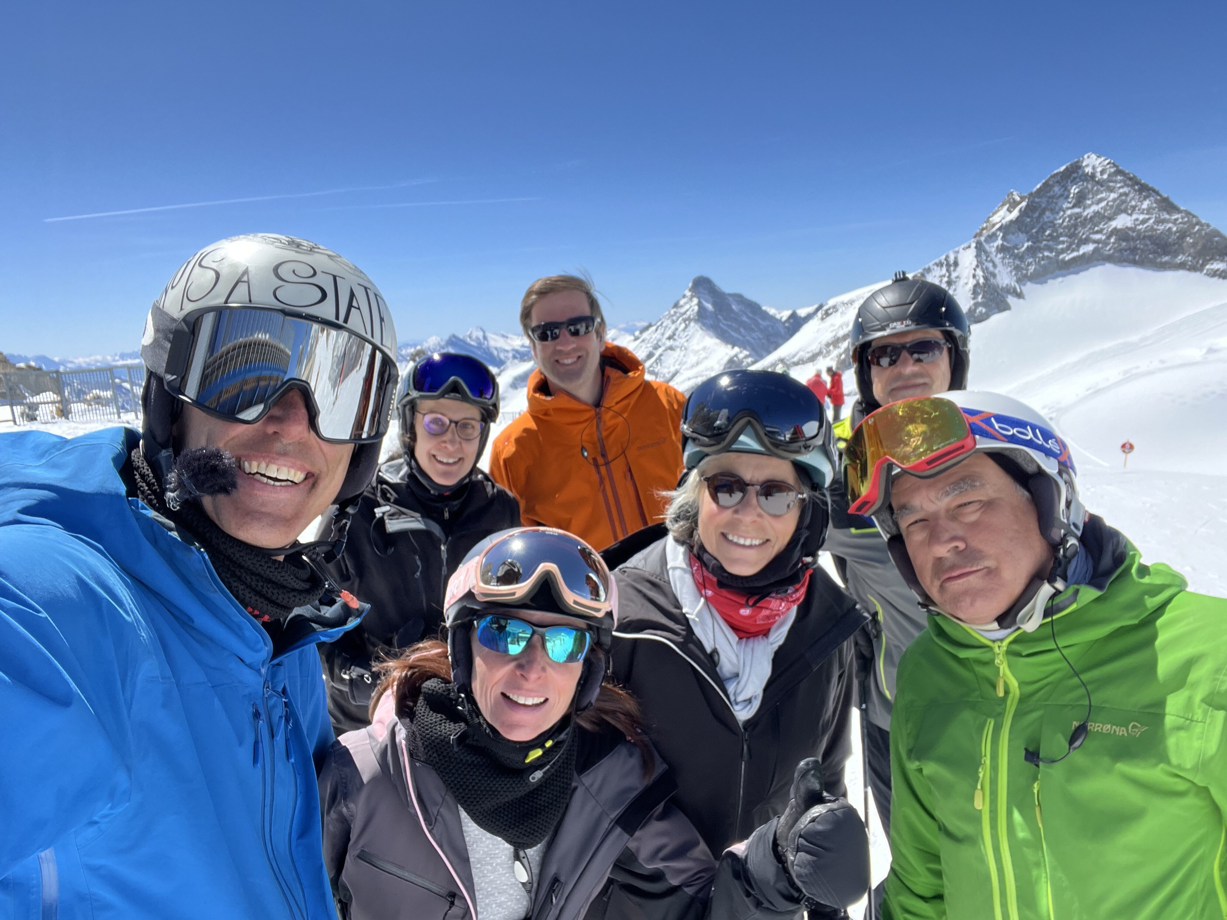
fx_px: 815
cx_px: 614
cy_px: 460
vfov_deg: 58.9
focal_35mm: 23
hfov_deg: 73.9
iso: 32
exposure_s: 1/720
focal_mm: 2.71
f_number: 2.2
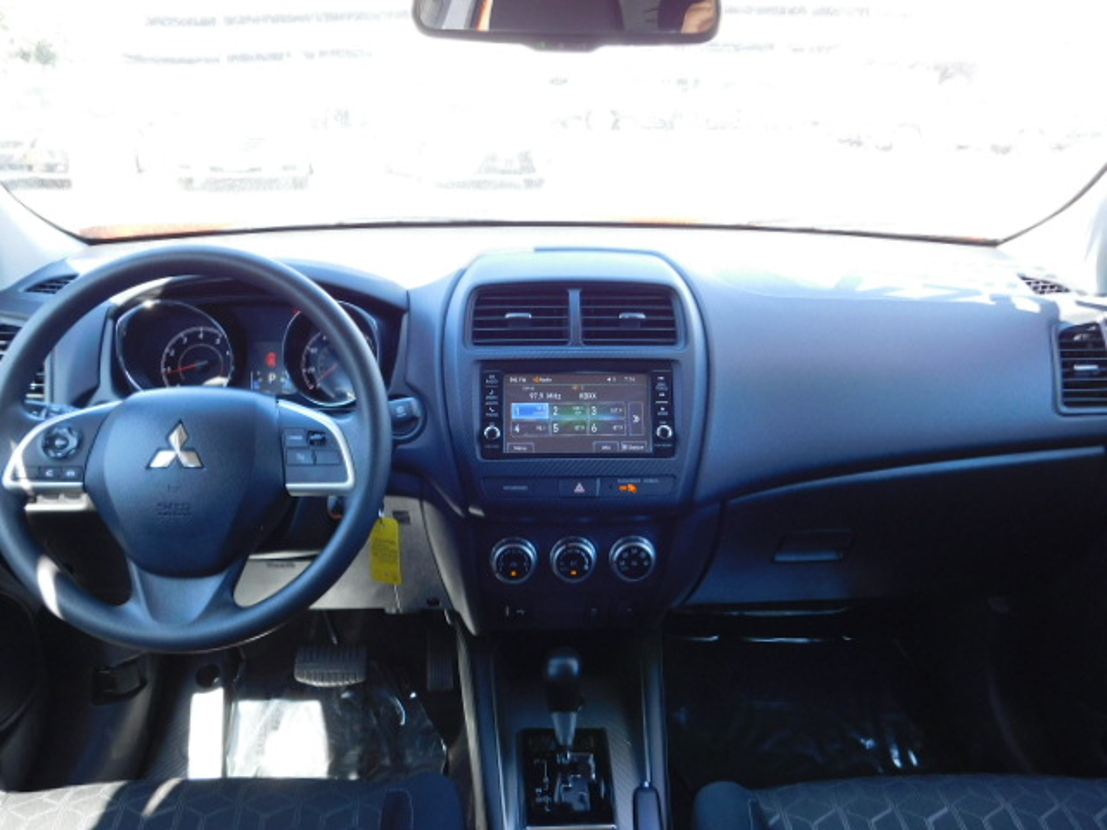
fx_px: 959
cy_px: 415
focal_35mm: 30
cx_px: 554
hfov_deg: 60.0
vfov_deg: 46.8
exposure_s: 1/50
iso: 125
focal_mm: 5.3
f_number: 3.2
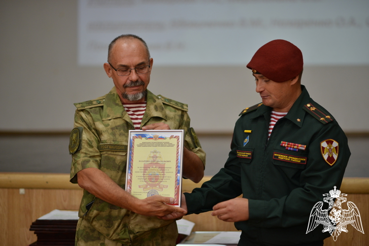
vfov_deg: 16.1
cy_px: 123
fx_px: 872
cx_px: 184
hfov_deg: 23.9
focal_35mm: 85
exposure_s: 1/250
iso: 640
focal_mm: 85
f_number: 1.8
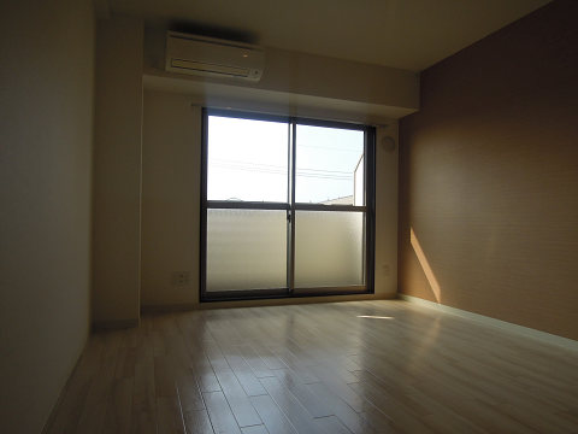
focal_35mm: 24
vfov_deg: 56.8
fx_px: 401
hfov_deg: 71.6
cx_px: 289
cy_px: 217
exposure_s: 1/640
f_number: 2.8
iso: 160
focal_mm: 4.3
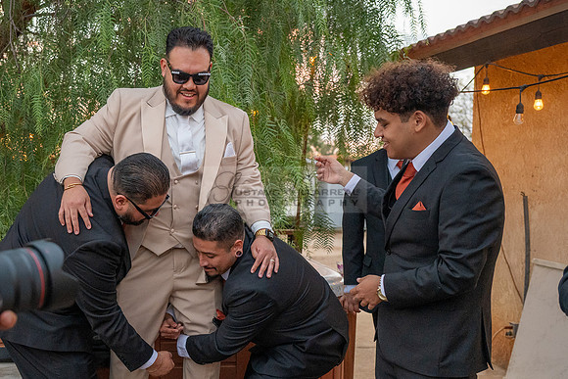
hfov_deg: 41.3
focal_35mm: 47
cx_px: 183
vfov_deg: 28.5
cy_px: 248
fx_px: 741
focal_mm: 34
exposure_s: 1/200
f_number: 4
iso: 2500
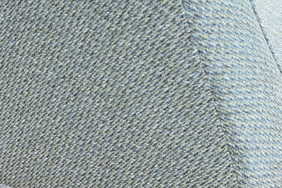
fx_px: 1340
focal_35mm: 171
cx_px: 134
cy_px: 117
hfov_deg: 12.0
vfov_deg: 8.0
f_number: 5.6
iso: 450
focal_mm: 28
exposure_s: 1/125
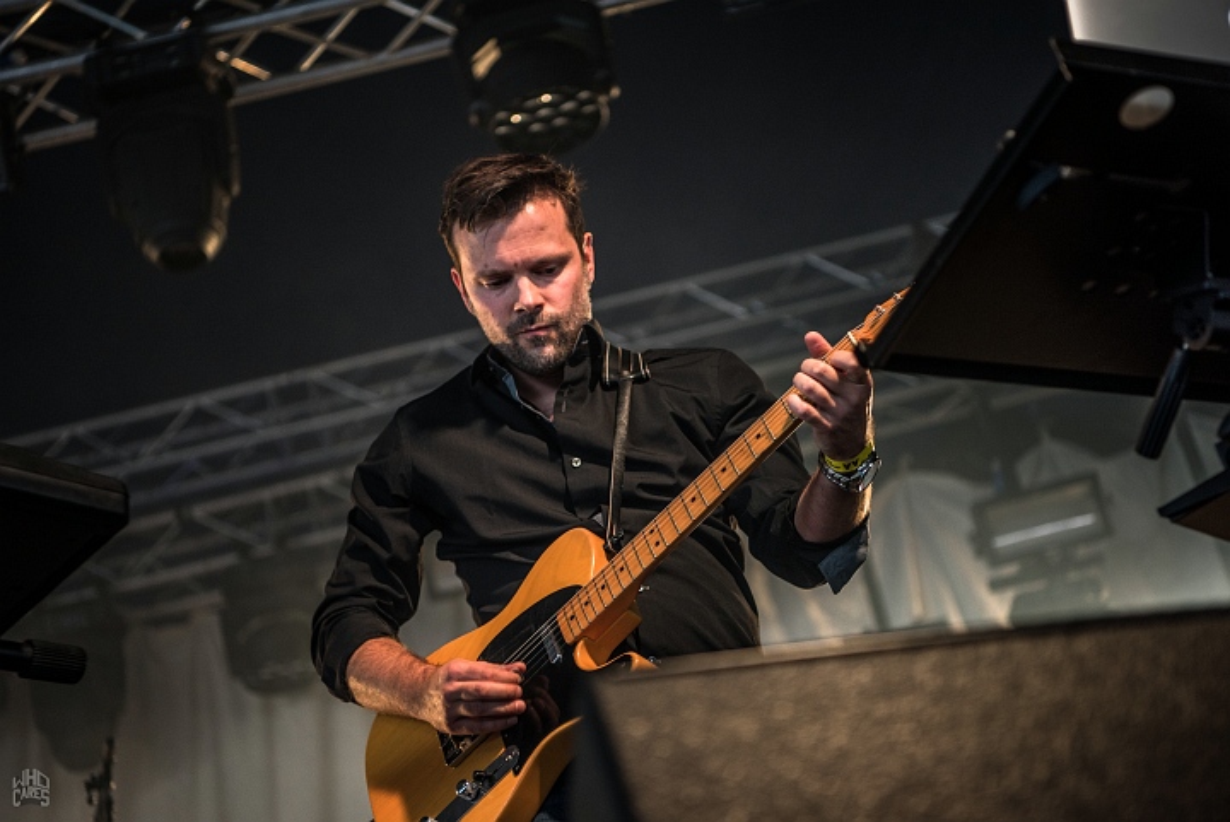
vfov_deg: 19.5
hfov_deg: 28.8
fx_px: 2393
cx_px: 615
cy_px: 411
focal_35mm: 70
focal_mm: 70
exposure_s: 1/125
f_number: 2.8
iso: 400
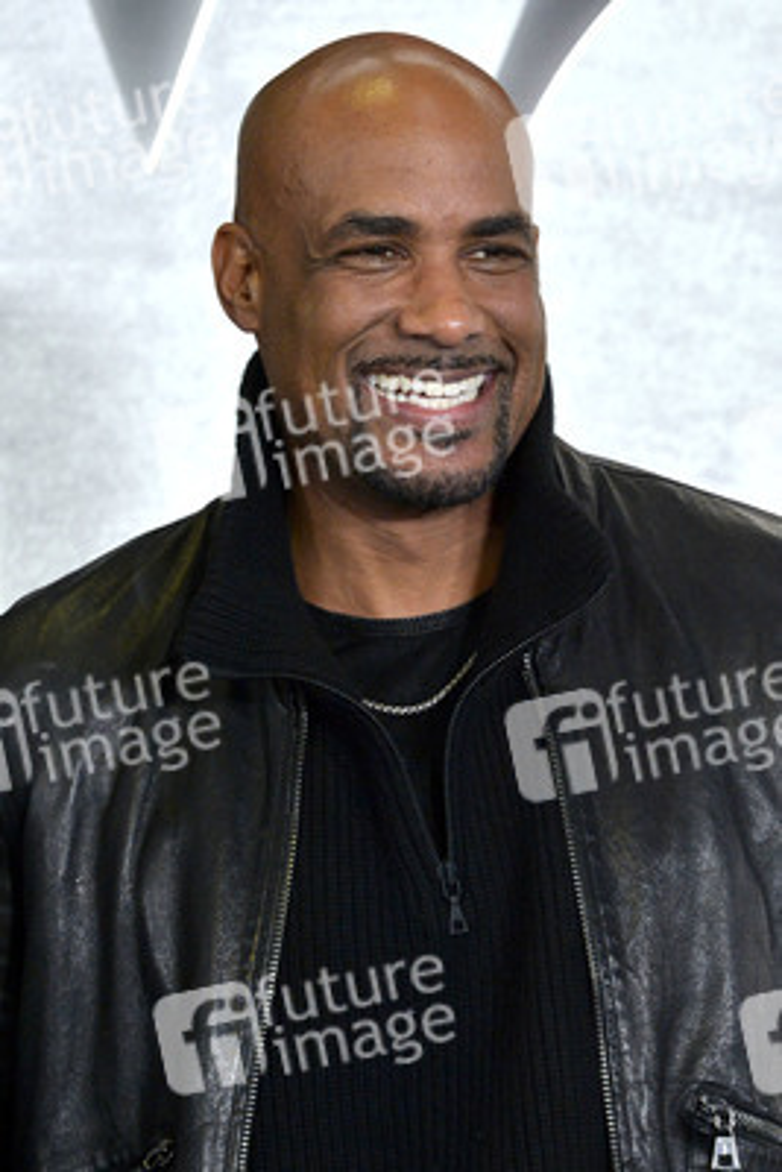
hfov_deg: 8.1
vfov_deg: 12.1
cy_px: 586
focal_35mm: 170
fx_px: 5534
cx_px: 391
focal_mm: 170
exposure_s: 1/250
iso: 3200
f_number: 6.3
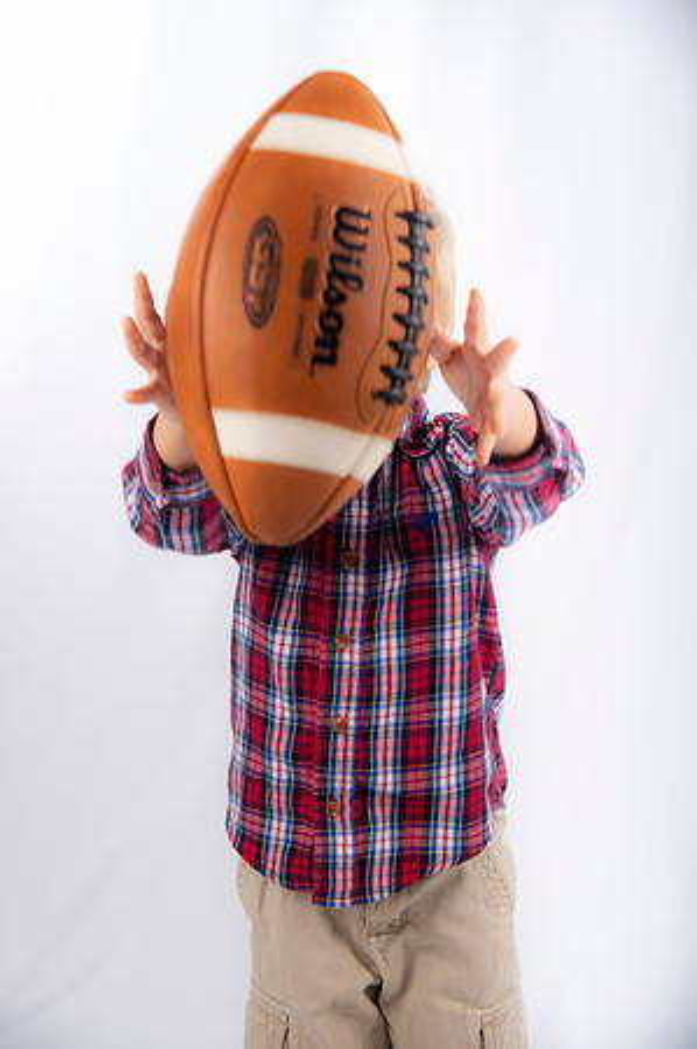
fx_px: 1921
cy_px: 524
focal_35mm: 66
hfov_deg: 20.6
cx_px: 348
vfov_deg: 30.5
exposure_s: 1/200
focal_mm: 66
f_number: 5.6
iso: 100
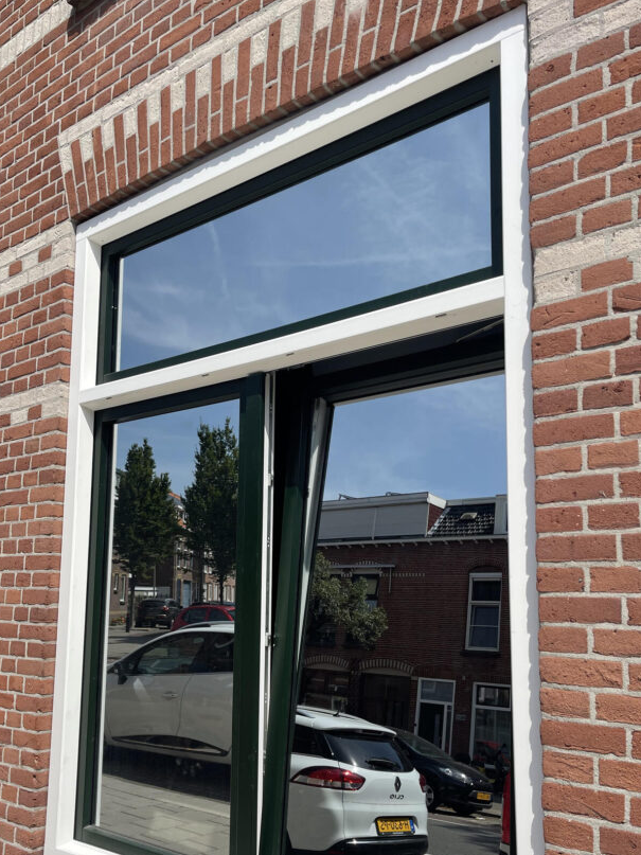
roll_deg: -0.7
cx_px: 282
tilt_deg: +7.8
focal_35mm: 33
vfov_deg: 55.1
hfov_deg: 42.9
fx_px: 815
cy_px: 498
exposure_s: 1/4202
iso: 32
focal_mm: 5.1
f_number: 1.6
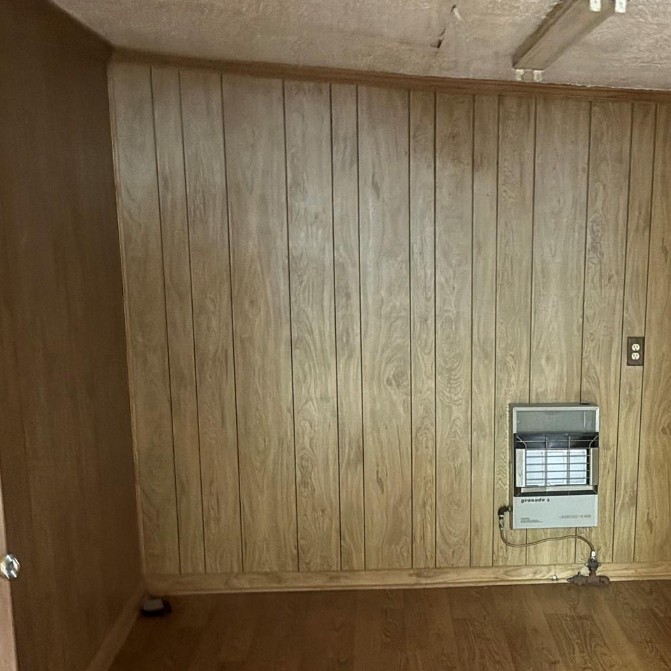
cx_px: 596
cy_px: 519
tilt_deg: -14.2
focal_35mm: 49
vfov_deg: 33.8
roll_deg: -0.4
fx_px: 1075
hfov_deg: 33.0
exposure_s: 1/12
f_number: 1.6
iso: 640
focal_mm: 5.96
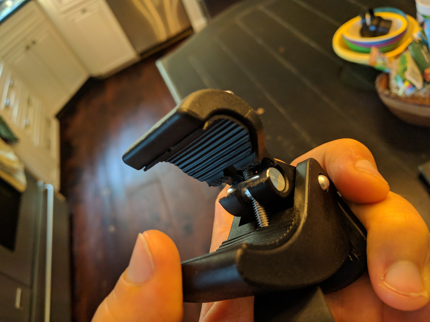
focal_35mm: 26
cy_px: 161
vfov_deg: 53.1
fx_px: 323
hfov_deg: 67.3
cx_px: 215
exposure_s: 1/47.9
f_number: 2
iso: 568
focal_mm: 4.67
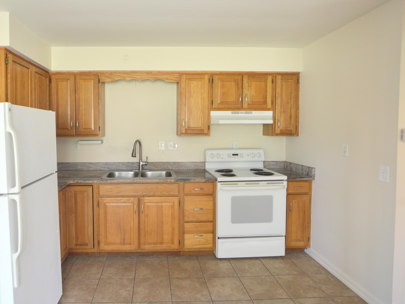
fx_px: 229
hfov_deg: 81.8
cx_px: 160
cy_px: 142
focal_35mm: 20
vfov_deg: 67.0
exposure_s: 1/60
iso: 400
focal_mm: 11
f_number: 3.2
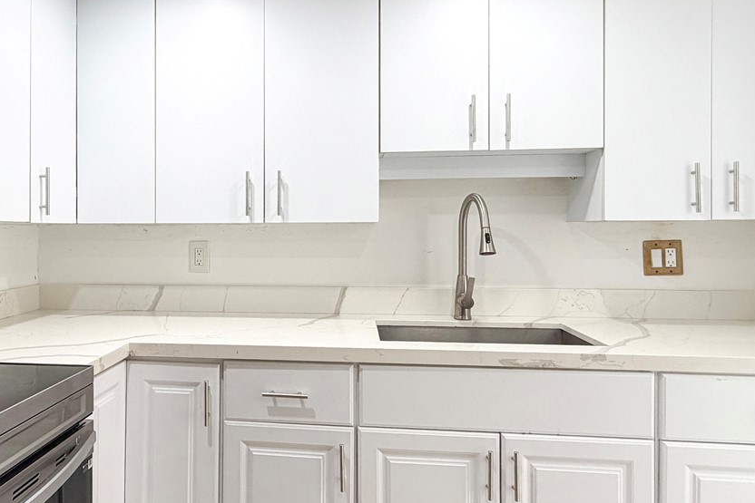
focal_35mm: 28
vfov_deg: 46.3
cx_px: 275
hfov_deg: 64.4
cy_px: 216
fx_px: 587
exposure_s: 1/120
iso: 125
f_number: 2.2
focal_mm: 2.22
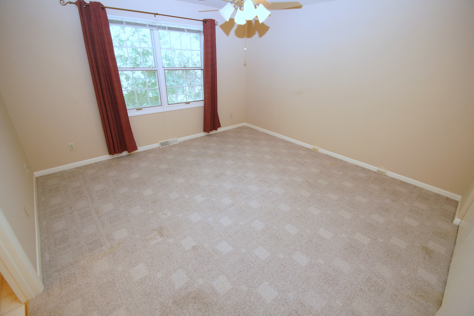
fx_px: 197
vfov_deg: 77.3
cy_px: 158
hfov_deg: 100.4
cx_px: 237
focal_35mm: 15
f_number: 4
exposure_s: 1/60
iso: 400
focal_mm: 10
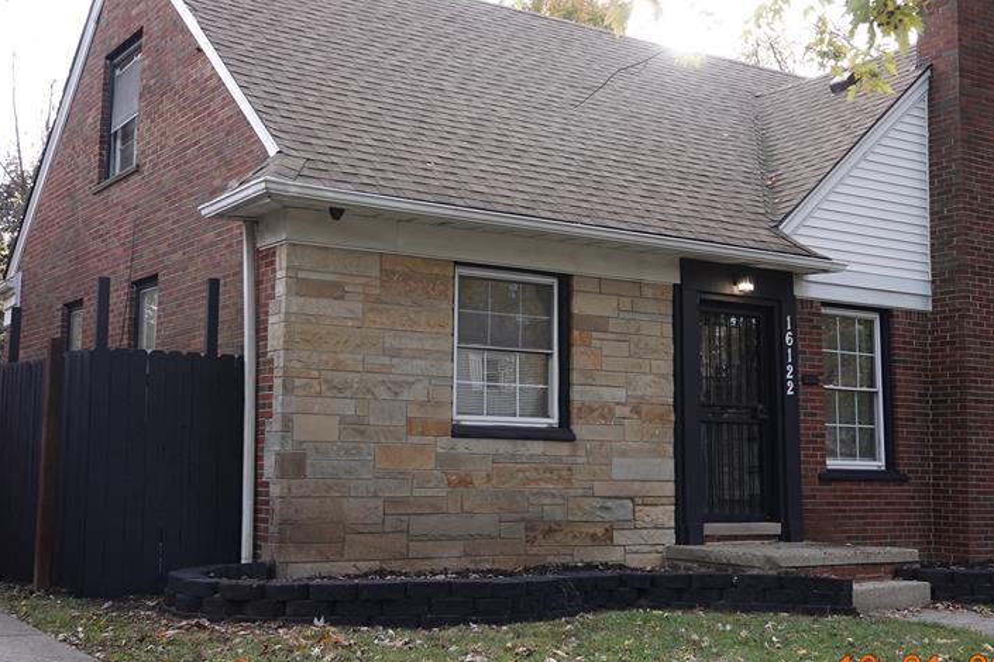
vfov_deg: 29.8
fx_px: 1242
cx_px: 426
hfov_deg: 43.5
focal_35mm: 45
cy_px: 289
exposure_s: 1/100
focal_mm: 11.51
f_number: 2.8
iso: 100
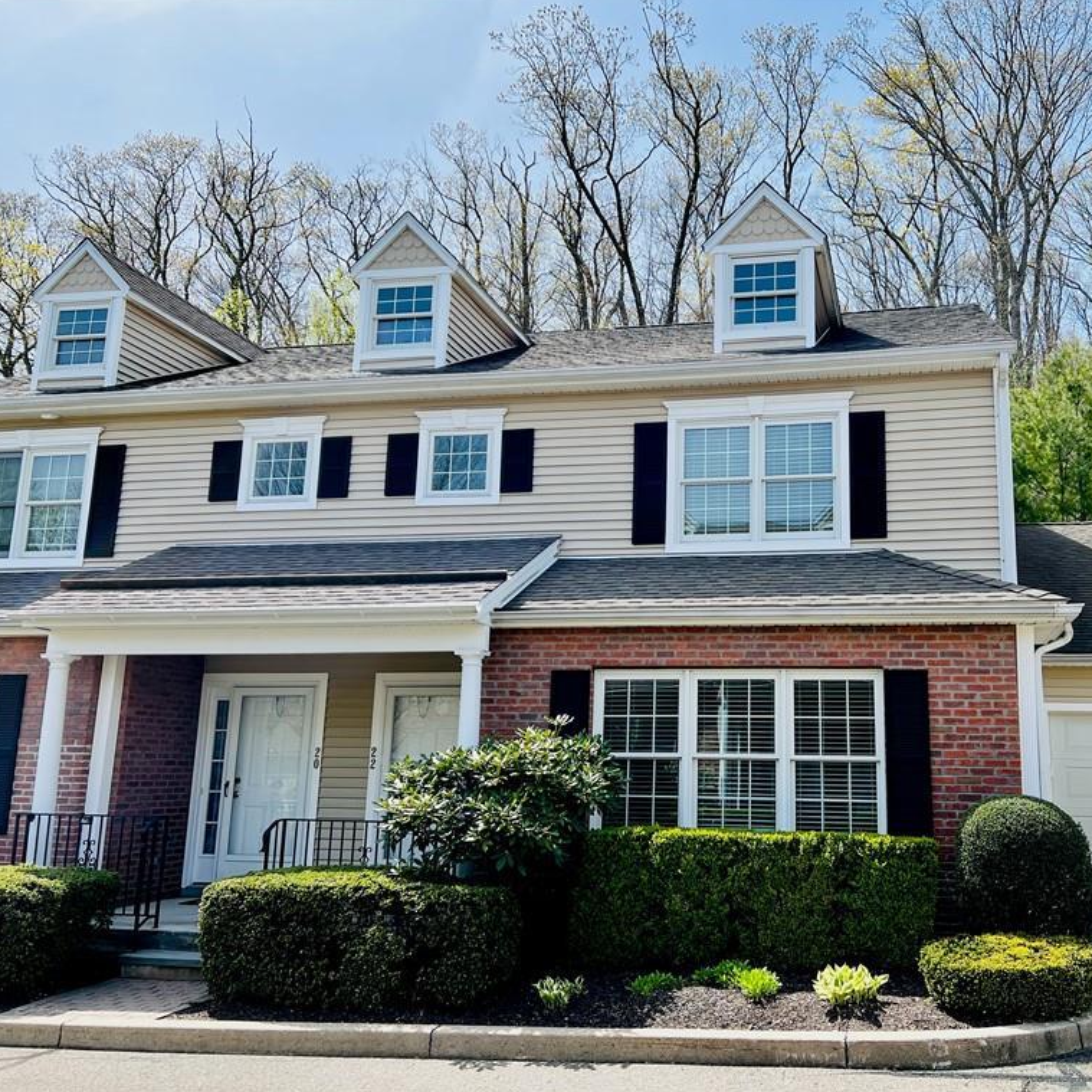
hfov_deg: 51.8
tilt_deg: +10.6
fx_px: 1106
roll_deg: -0.7
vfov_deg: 52.5
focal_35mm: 31
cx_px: 705
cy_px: 544
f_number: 1.5
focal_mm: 5.7
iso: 50
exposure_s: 1/2695
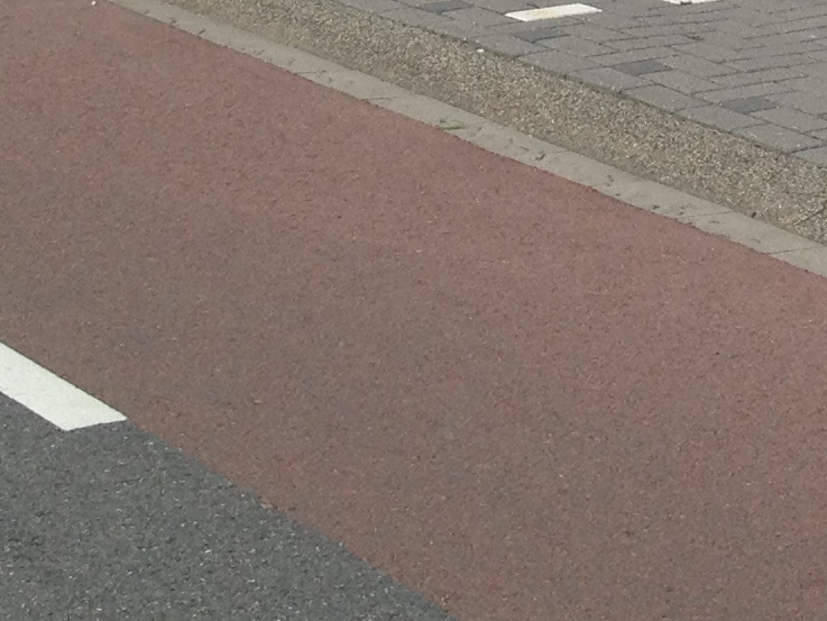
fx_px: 3704
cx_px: 1310
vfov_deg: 9.0
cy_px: -600
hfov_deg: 12.0
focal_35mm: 155
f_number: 2.4
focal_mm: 4.28
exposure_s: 1/681
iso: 64
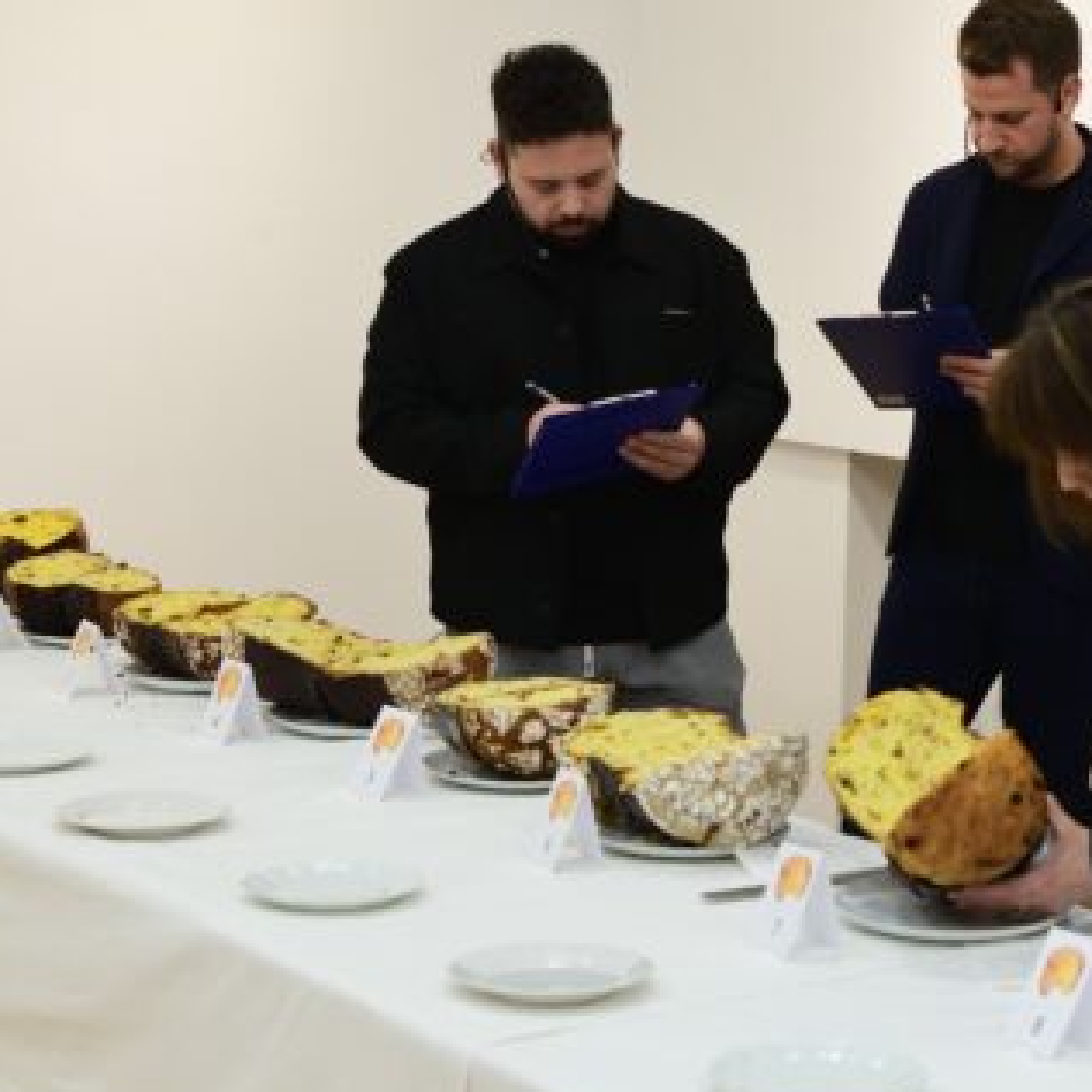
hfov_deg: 19.7
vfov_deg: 20.2
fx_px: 3069
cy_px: 498
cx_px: 1033
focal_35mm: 86
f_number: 5.6
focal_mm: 46
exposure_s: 1/100
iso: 1250
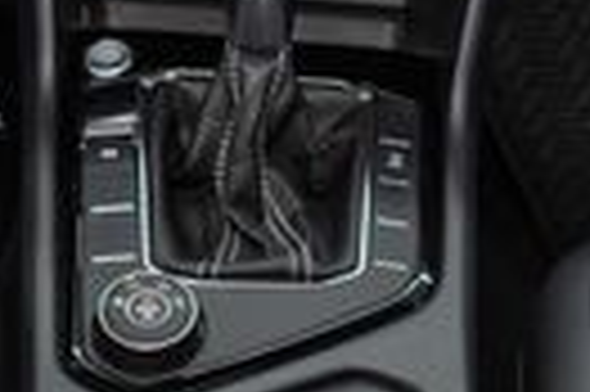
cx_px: 234
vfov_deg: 9.6
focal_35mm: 137
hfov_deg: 15.0
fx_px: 2242
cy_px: -259
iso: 400
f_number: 3.2
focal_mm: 28
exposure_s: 1/40
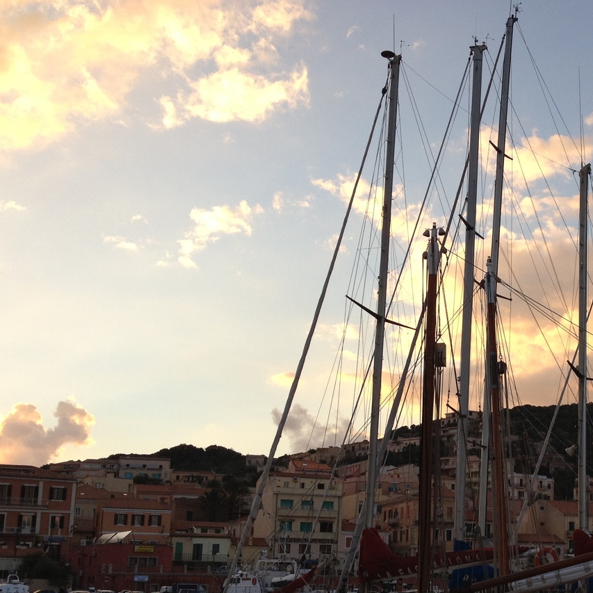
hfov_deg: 28.4
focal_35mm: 58
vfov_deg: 29.3
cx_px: 540
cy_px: 414
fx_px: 1124
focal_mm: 4.28
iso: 64
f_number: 2.4
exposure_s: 1/370
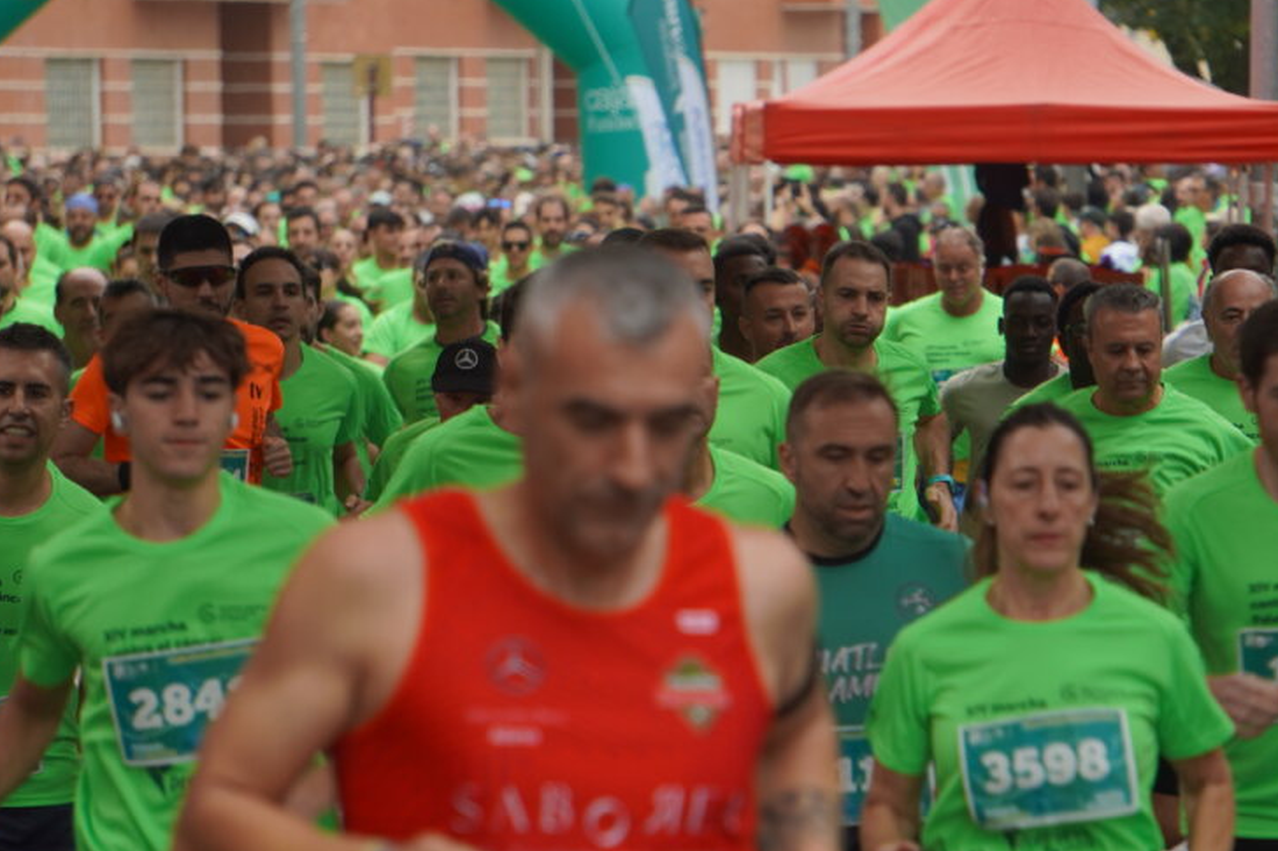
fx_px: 14511
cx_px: 795
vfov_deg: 3.4
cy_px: 469
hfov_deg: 5.0
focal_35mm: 409
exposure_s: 1/160
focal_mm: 155
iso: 100
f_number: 5.6
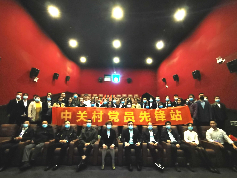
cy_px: 89
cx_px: 118
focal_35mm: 19
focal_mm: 2.26
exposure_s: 1/16.7
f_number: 2.2
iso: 3200
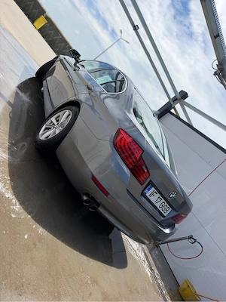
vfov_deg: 71.6
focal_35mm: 24
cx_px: 113
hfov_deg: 56.8
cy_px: 151
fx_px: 209
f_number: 1.78
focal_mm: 6.76
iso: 80
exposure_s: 1/5319
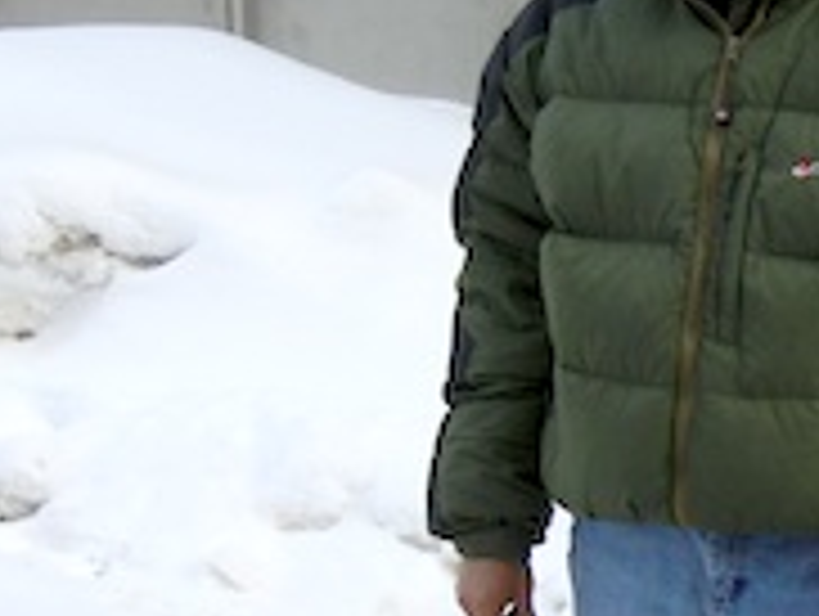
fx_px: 2227
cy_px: 517
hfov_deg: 19.3
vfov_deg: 15.6
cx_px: 1048
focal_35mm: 94
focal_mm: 5.4
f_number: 7
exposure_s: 1/592
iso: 160
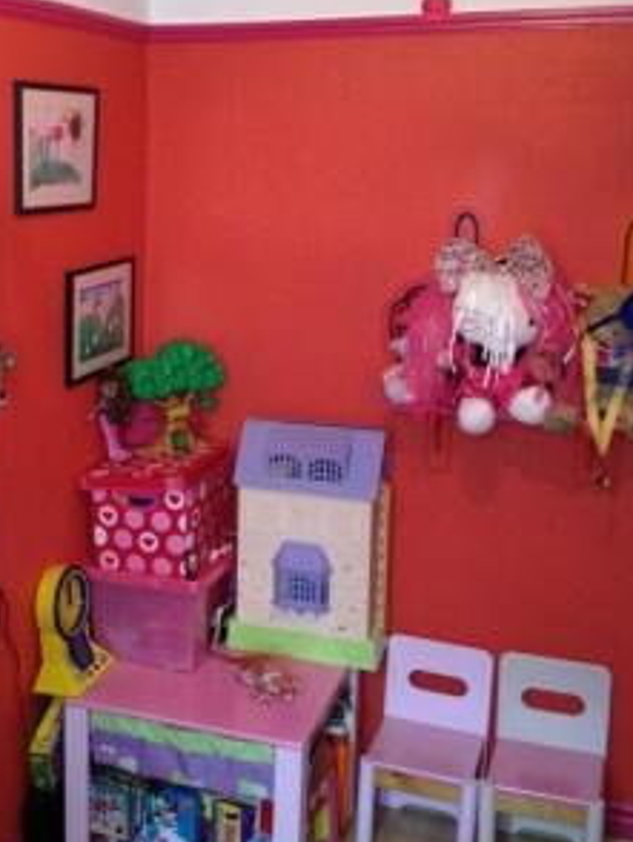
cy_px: 337
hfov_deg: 27.9
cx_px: 212
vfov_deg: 36.7
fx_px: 1266
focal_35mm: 52
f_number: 2.4
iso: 320
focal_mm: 4.28
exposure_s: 1/17
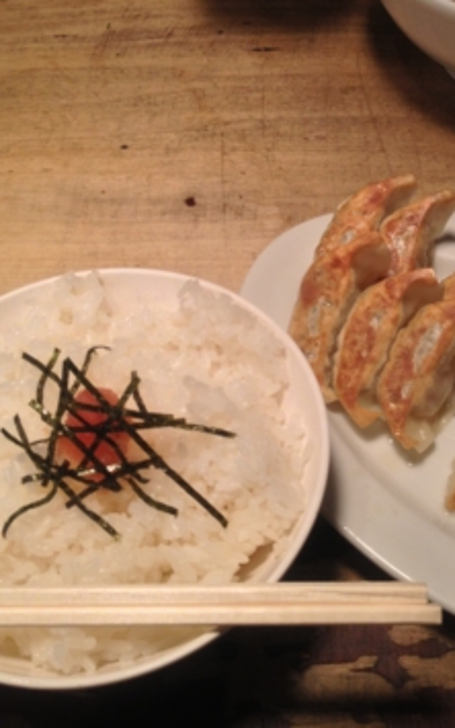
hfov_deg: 27.2
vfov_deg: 42.4
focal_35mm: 47
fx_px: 932
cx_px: 309
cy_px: 291
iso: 50
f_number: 2.4
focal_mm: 4.28
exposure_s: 1/24
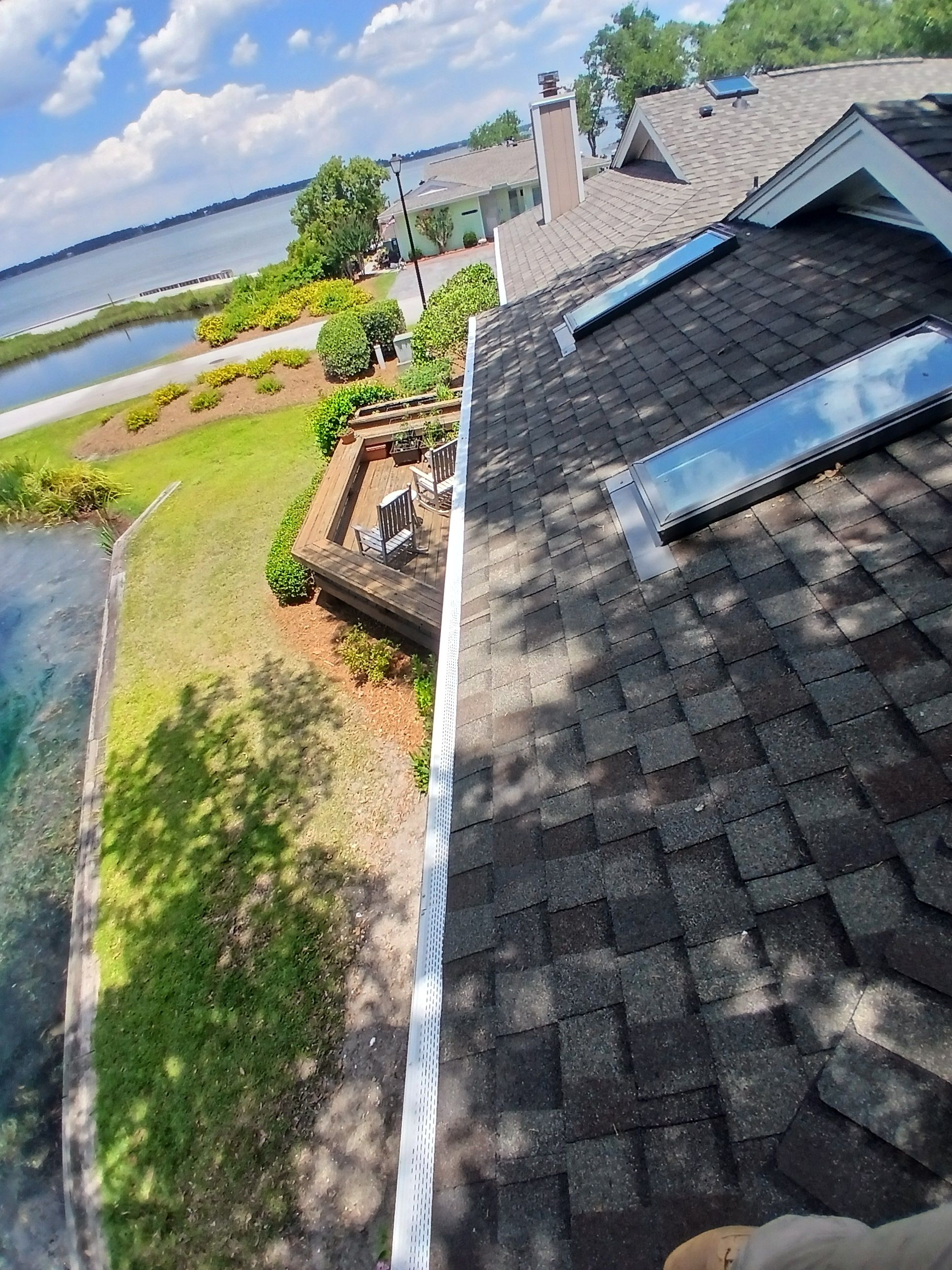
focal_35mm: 17
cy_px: 635
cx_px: 476
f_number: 2.2
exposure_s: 1/833
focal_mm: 1.4
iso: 50
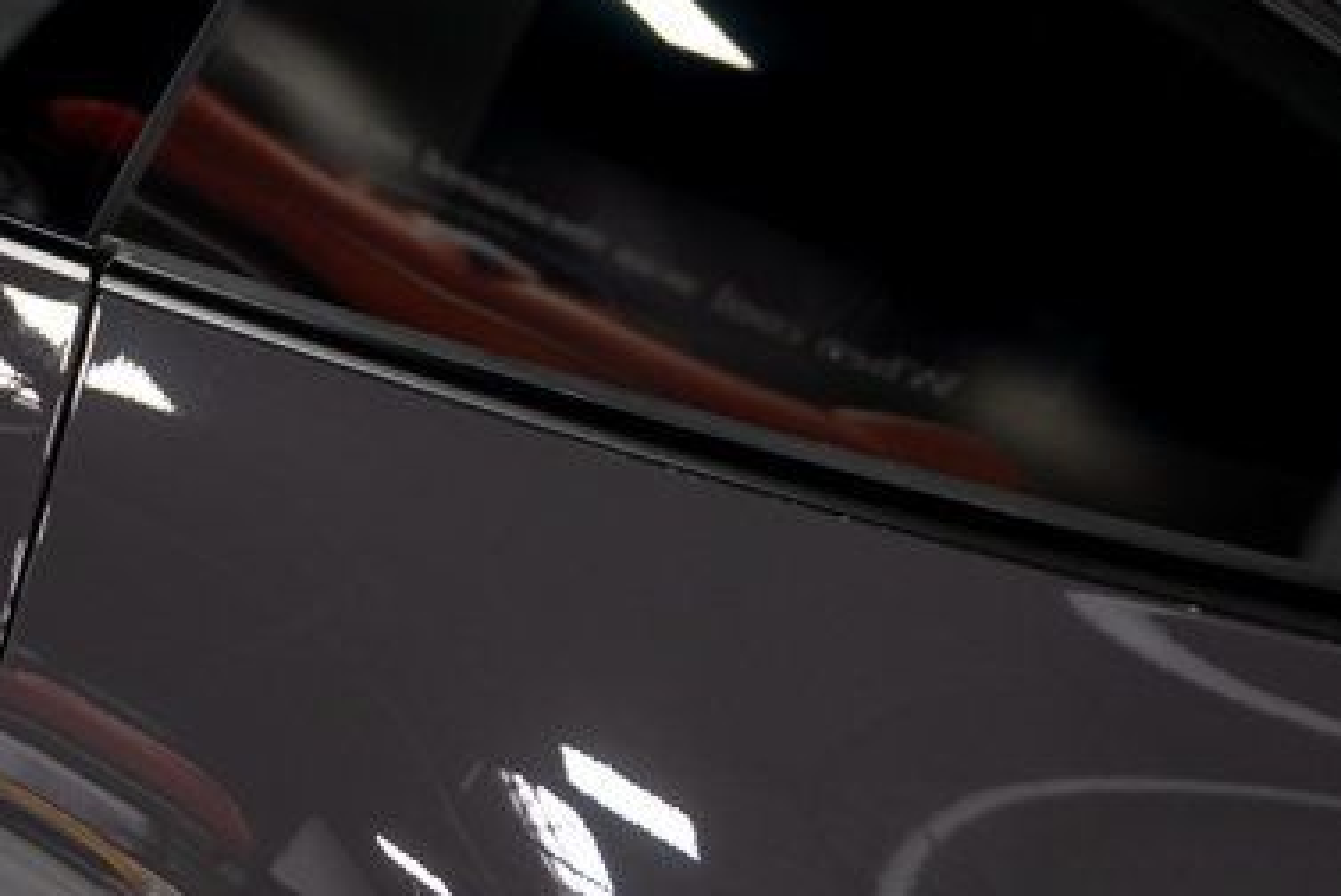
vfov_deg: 14.2
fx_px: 3541
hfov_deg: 21.2
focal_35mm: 95
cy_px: 34
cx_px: 313
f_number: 4
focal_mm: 35
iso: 800
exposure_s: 1/60
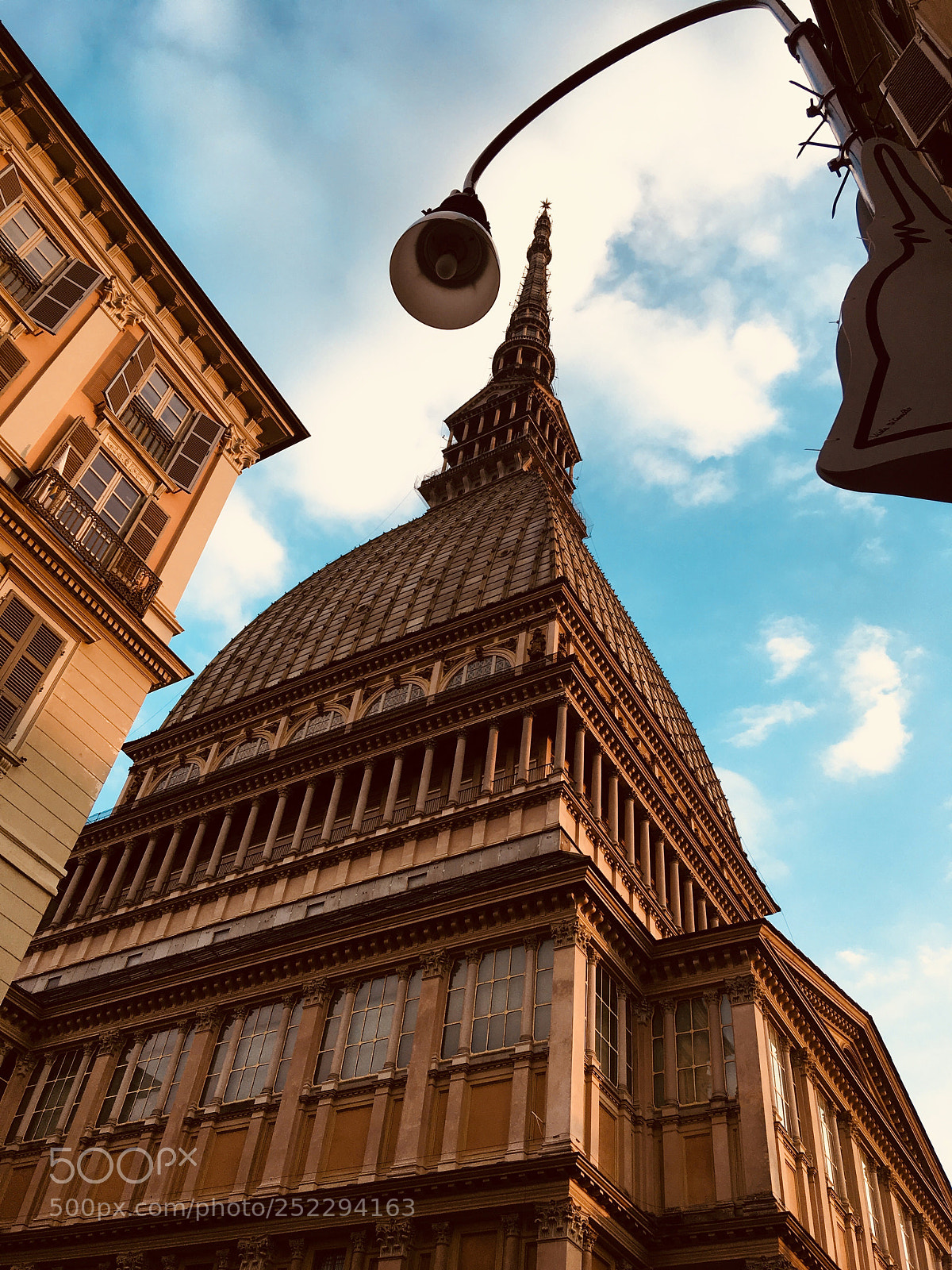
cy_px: 635
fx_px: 1063
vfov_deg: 61.7
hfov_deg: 48.2
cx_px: 476
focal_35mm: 29
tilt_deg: +47.9
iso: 25
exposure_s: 1/297
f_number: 2.2
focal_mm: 4.15
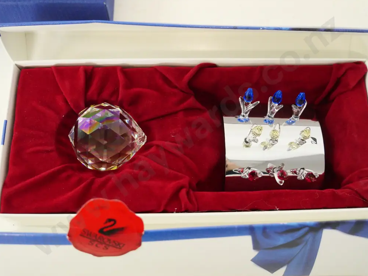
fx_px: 393
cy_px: 137
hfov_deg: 50.1
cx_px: 188
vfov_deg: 38.7
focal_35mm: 37
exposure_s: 1/80
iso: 3200
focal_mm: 18
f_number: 4.5
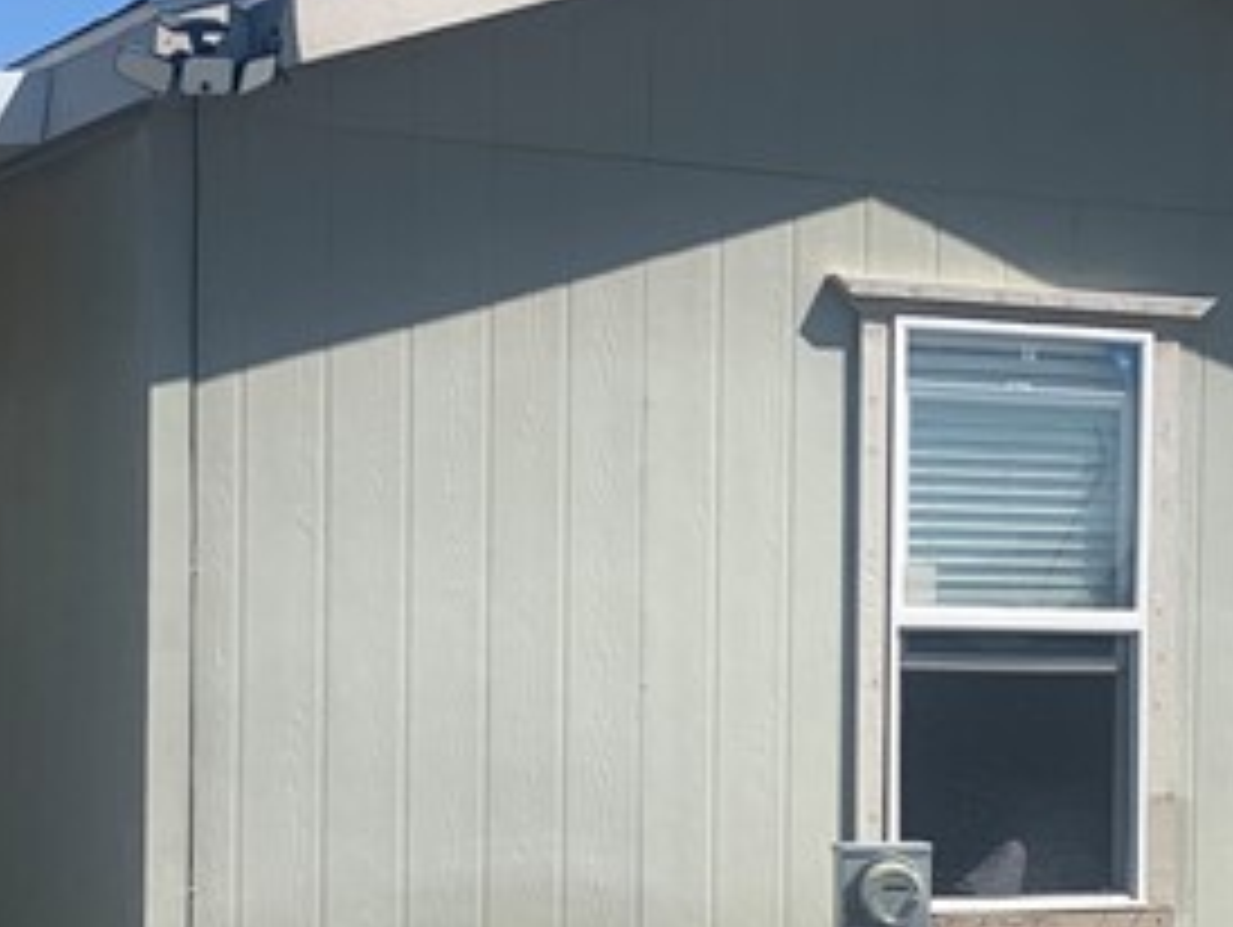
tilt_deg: -0.8
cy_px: 792
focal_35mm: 97
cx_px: 765
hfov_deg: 20.2
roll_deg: -1.0
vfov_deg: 15.1
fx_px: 3458
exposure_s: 1/2421
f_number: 1.8
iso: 25
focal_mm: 4.25
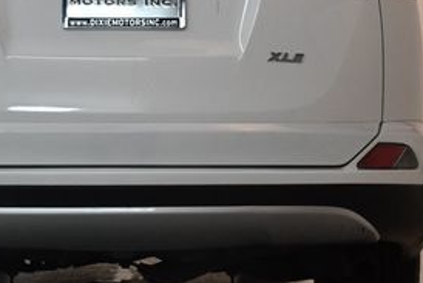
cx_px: 156
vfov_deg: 14.9
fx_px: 1070
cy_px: 49
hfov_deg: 22.3
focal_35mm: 91
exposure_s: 1/125
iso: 800
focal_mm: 26
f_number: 3.8
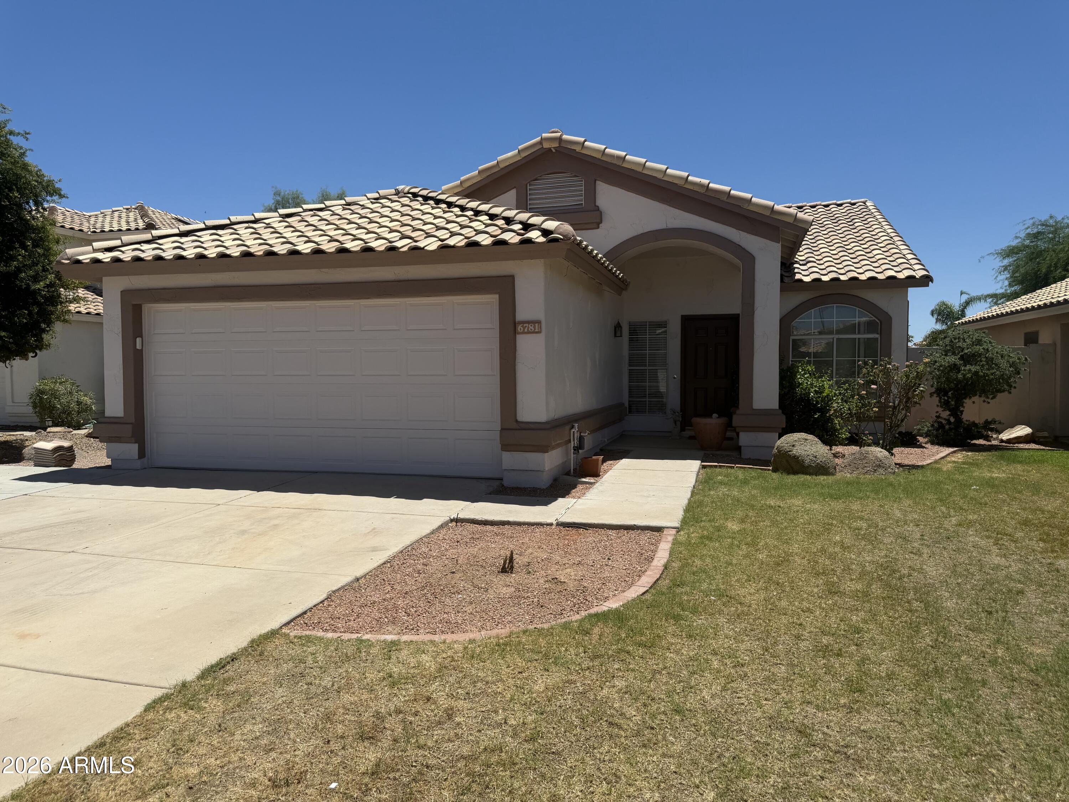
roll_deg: -1.2
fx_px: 741
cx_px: 534
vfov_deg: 56.8
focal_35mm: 24
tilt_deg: -1.1
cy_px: 401
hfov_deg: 71.6
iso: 80
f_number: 1.78
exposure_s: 1/6711
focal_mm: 6.76
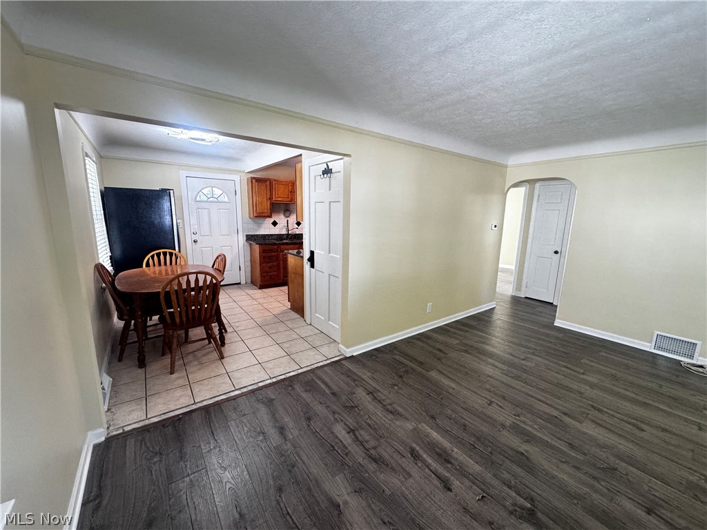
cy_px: 265
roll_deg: -1.1
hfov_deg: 102.1
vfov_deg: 85.7
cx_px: 354
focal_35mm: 14
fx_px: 286
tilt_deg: -10.3
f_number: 2.2
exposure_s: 1/120
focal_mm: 2.22
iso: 320
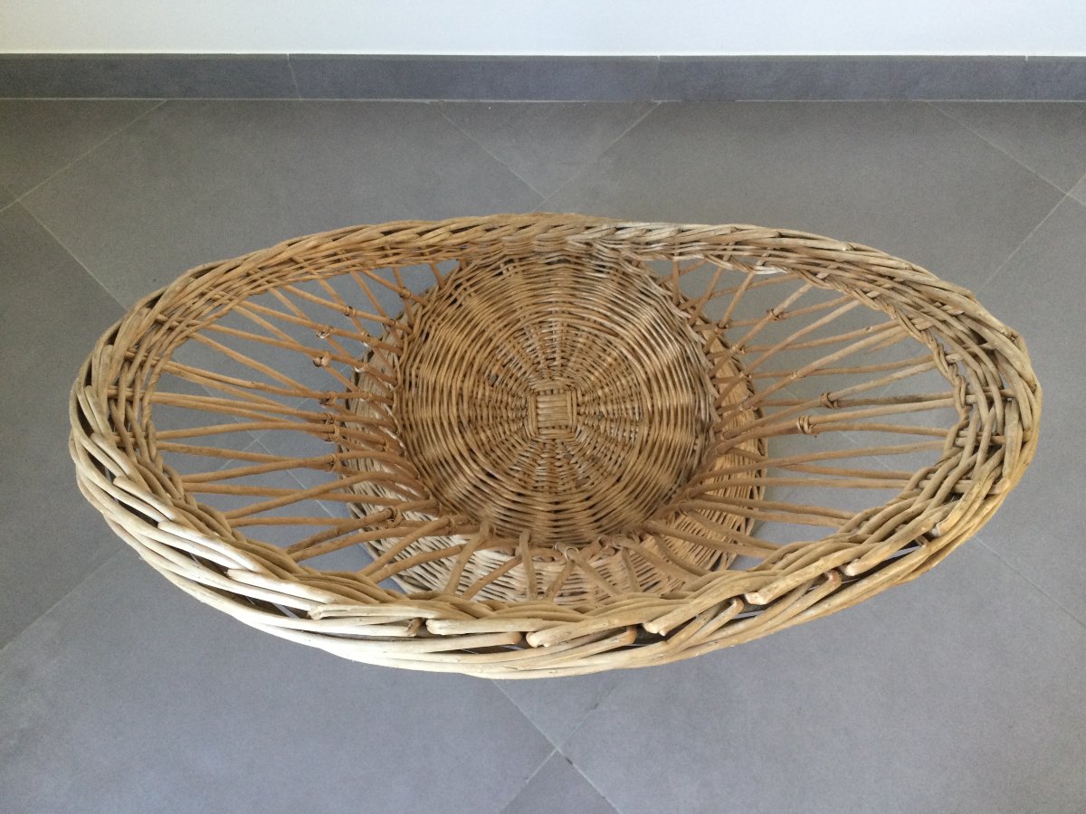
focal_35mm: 31
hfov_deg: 58.4
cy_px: 407
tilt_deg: -65.4
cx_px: 543
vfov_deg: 45.4
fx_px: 973
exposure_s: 1/33
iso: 80
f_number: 2.4
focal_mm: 3.3
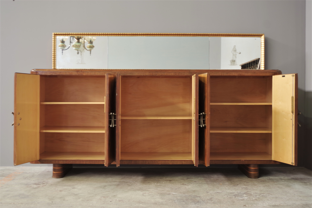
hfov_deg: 46.4
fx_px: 364
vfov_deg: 31.9
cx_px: 156
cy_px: 104
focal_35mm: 42
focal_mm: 28.13
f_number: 4
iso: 100
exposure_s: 1/3.33
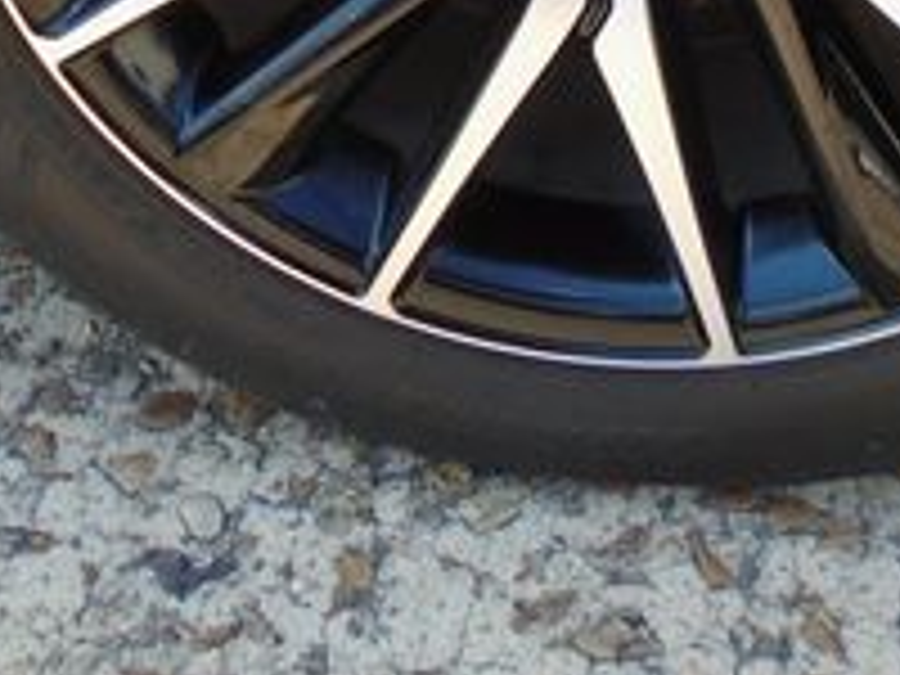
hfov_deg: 23.5
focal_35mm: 83
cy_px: -328
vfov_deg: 16.3
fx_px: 2158
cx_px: 536
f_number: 3.2
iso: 100
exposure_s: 1/250
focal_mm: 4.6
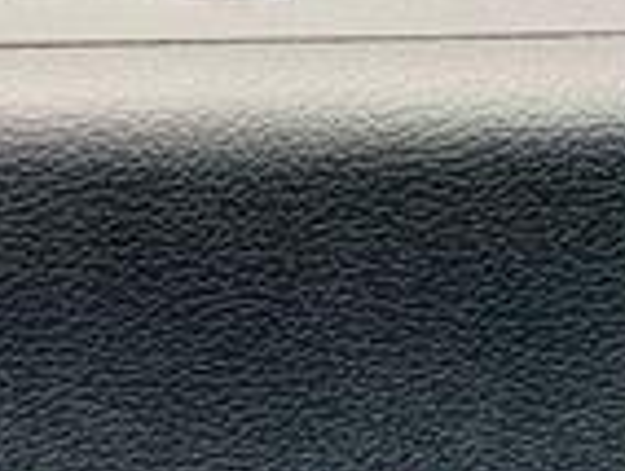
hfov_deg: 15.8
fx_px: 2116
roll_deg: +3.6
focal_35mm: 117
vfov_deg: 12.3
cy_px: 603
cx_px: -229
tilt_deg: -34.6
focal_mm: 4.25
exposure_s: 1/121
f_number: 1.8
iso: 80
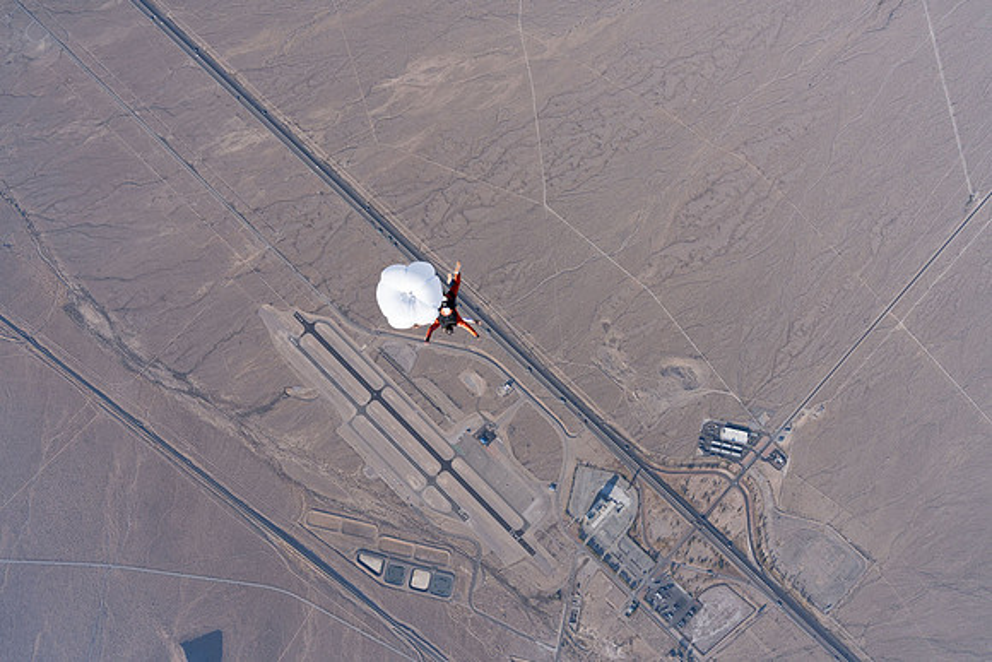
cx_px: 496
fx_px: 661
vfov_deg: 53.2
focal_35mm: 24
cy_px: 331
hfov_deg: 73.7
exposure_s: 1/2000
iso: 800
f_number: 8
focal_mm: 24
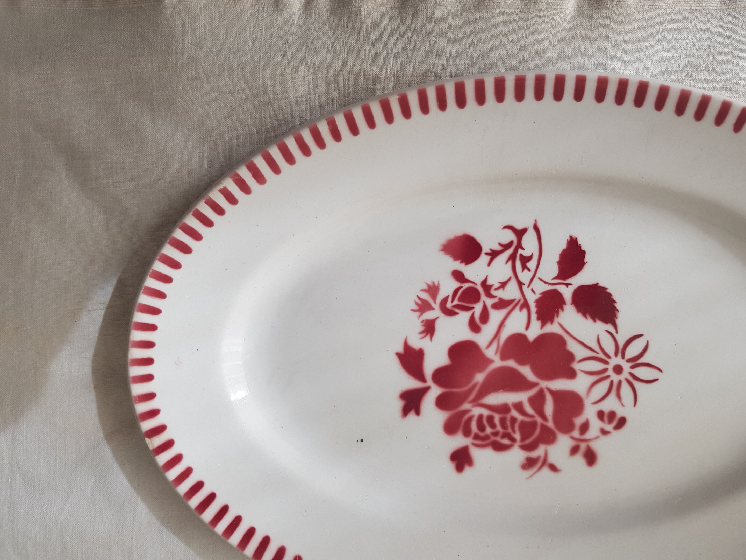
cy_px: 280
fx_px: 560
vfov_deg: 53.1
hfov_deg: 67.3
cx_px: 373
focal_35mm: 26
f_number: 1.7
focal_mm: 4.2
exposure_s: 1/181
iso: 40
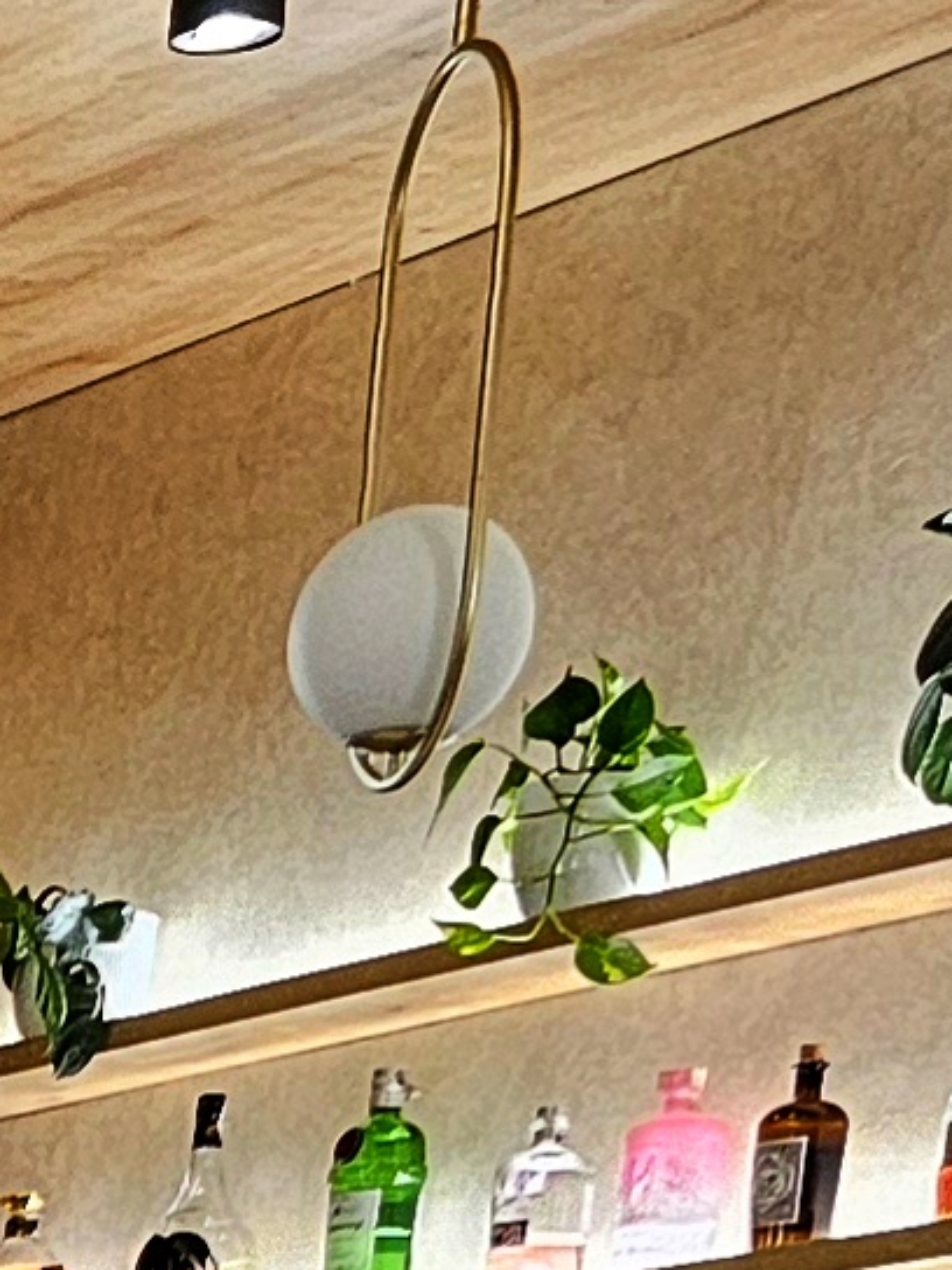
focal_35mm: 169
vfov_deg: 9.8
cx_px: -2270
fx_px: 6197
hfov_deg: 7.4
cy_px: 3345
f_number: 1.7
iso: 320
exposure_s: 1/100
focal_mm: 6.3
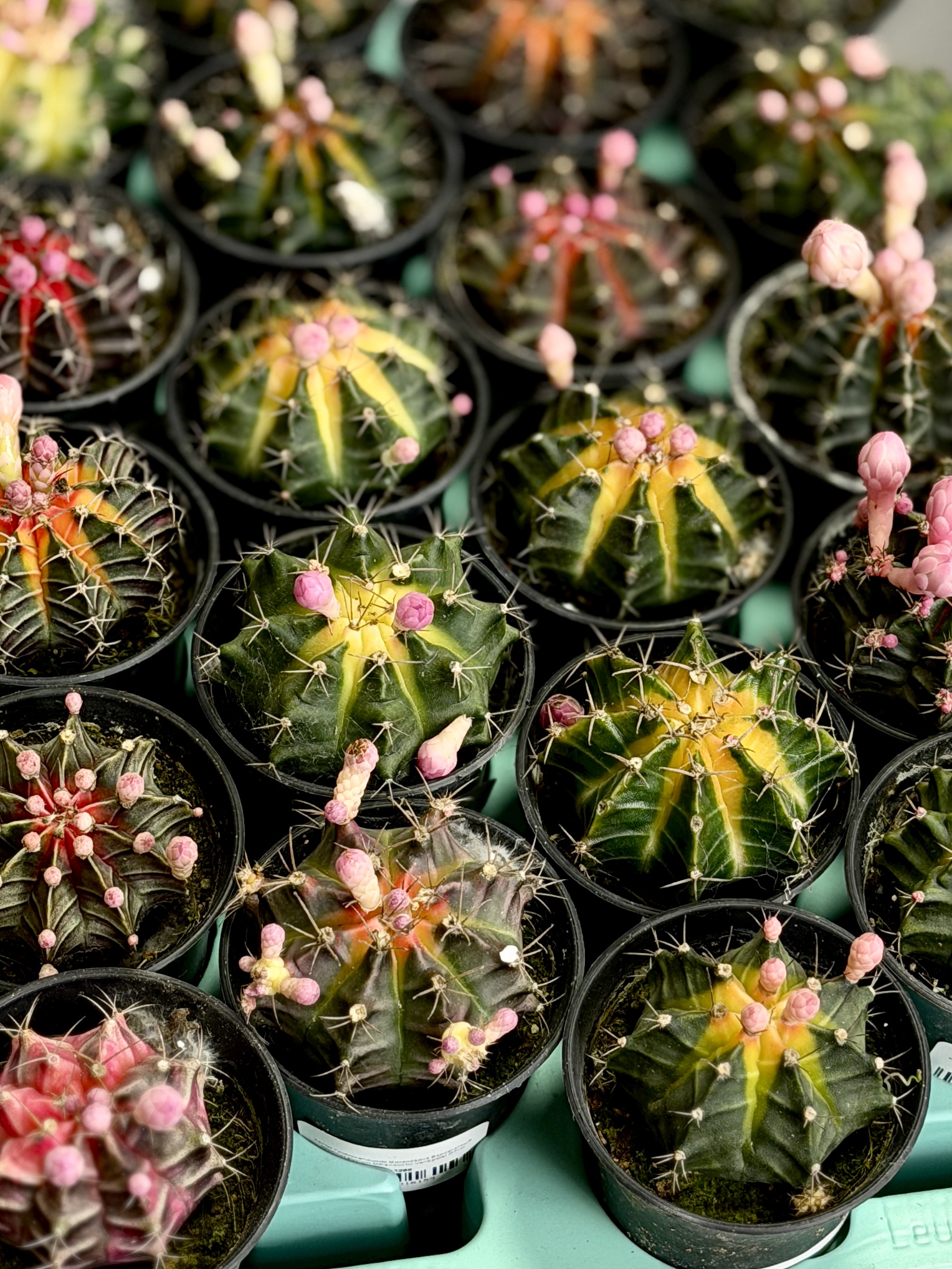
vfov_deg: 20.6
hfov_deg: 15.6
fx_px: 3483
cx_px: 537
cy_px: 530
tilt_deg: -16.9
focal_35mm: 95
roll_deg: -2.4
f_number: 1.78
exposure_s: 1/121
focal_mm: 6.76
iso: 64
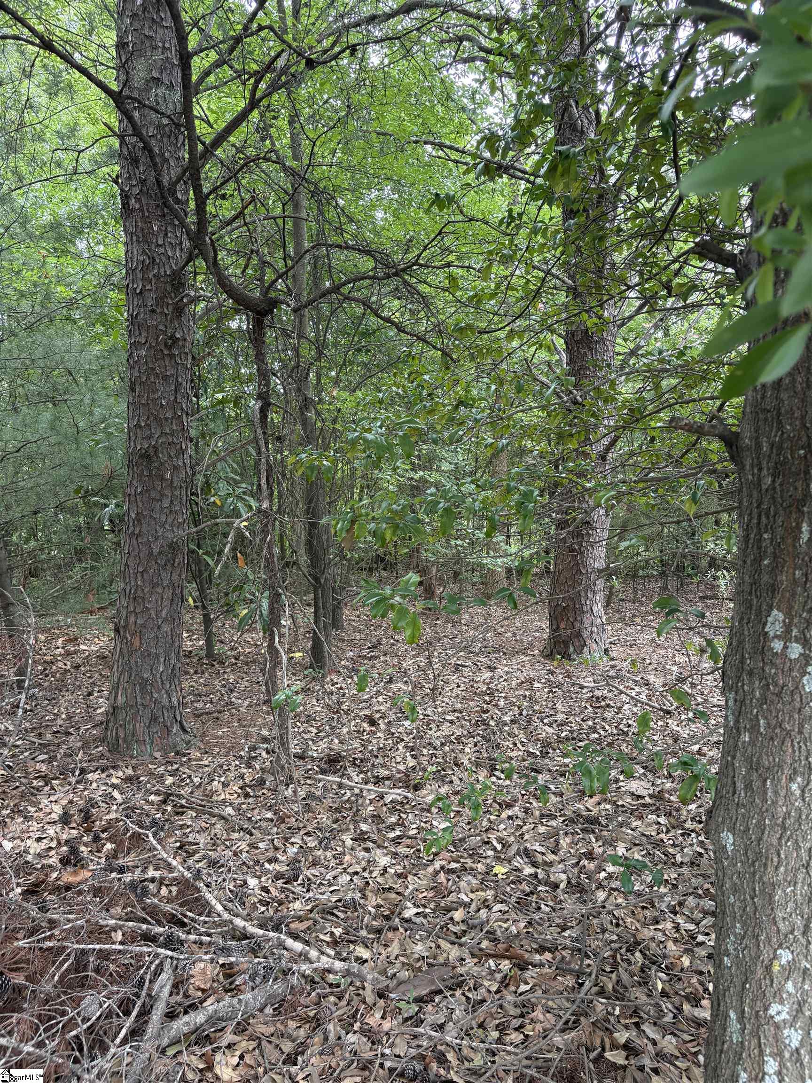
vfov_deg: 67.3
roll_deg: +3.5
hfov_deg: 53.1
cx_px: 406
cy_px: 542
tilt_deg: -4.1
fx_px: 813
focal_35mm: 26
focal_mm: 5.96
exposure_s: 1/240
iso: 100
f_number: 1.6
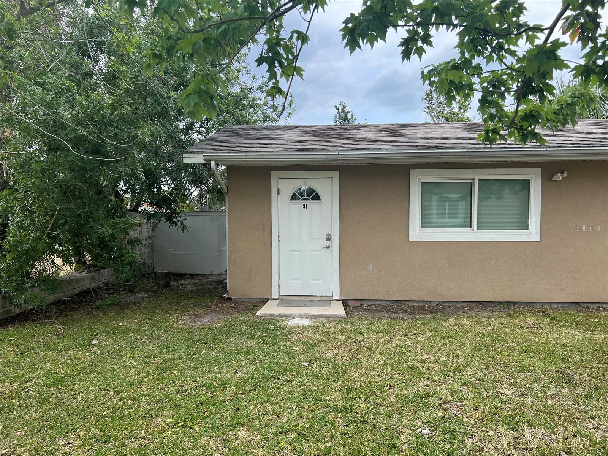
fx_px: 457
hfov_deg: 67.3
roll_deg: +0.0
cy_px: 228
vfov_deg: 53.1
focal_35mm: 26
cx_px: 304
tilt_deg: -2.4
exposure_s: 1/1029
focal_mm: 5.7
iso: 50
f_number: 1.5
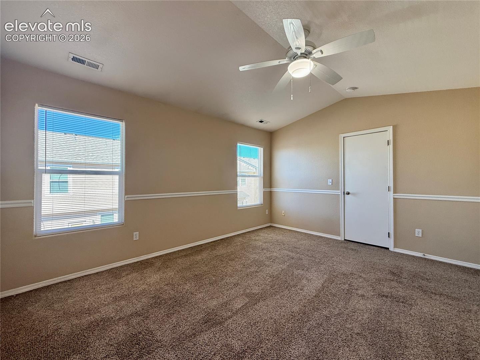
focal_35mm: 14
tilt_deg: +1.6
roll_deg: +0.8
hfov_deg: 102.1
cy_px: 180
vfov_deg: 85.7
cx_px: 240
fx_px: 194
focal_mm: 2.22
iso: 160
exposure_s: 1/120
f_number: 2.2
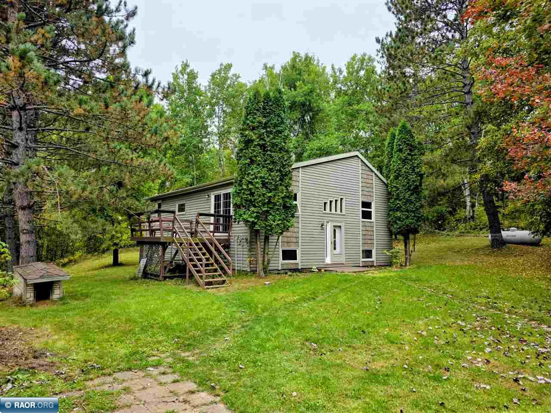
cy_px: 206
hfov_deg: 73.9
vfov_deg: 58.9
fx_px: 366
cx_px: 276
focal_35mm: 23
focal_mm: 6.3
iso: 80
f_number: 1.7
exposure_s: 1/2470
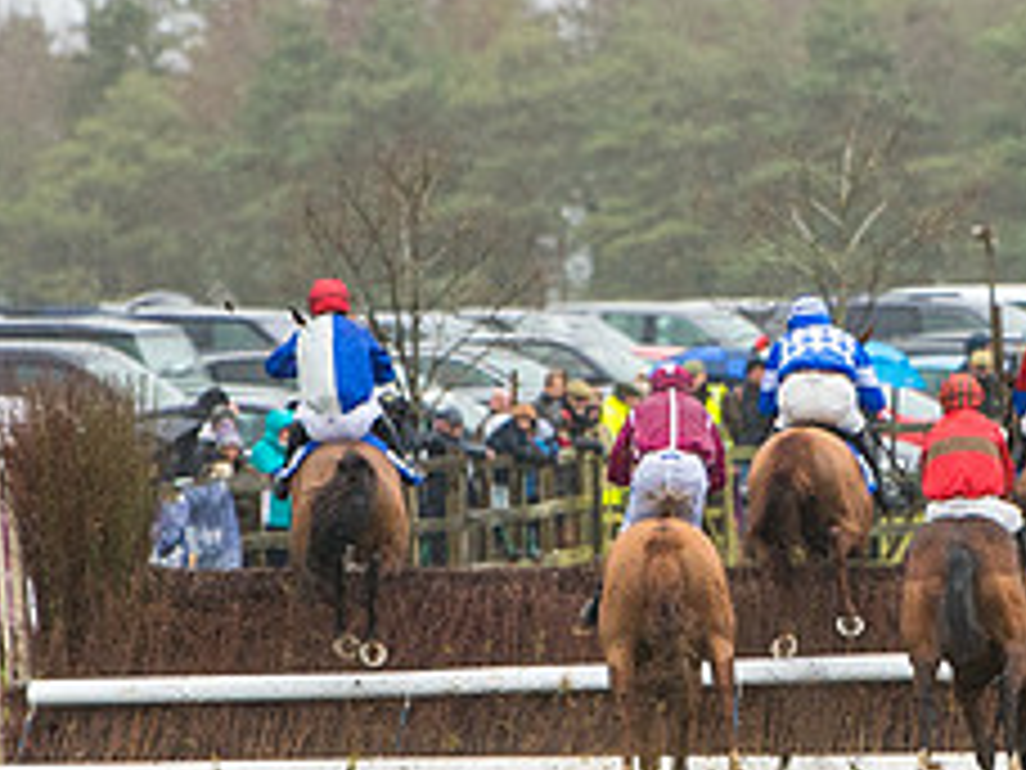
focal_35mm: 810
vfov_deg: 1.8
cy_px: 538
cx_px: 841
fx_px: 24008
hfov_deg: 2.4
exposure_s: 1/1000
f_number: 4
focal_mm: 200
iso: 1000
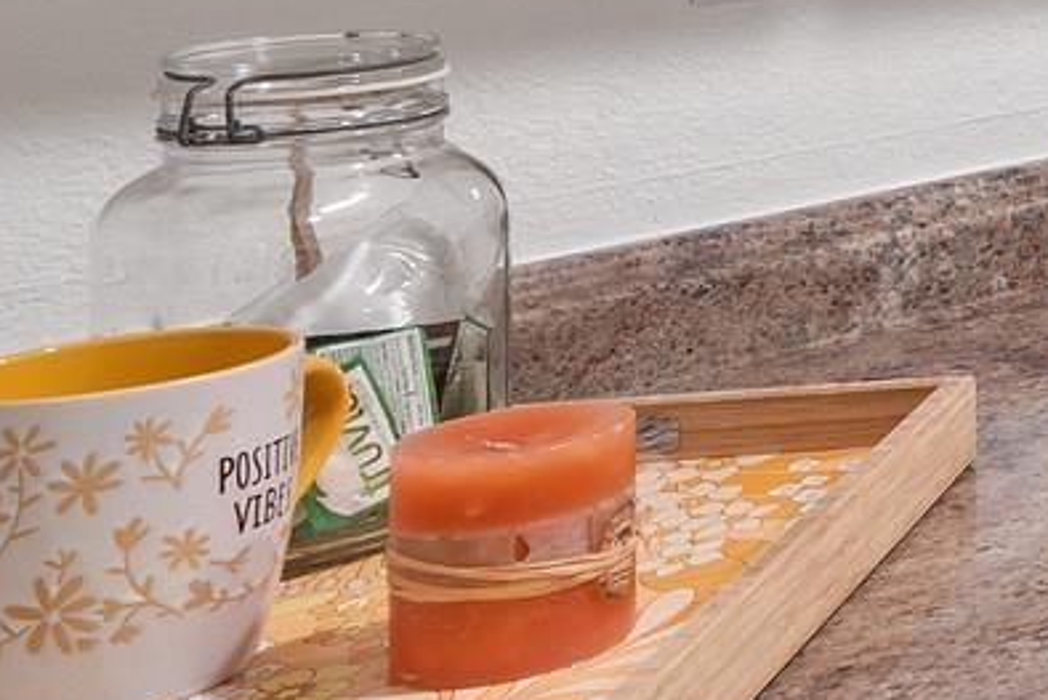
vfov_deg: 16.2
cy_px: -305
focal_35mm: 78
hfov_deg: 17.0
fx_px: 2271
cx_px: 2232
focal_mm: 15
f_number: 9
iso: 125
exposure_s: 1/1.67
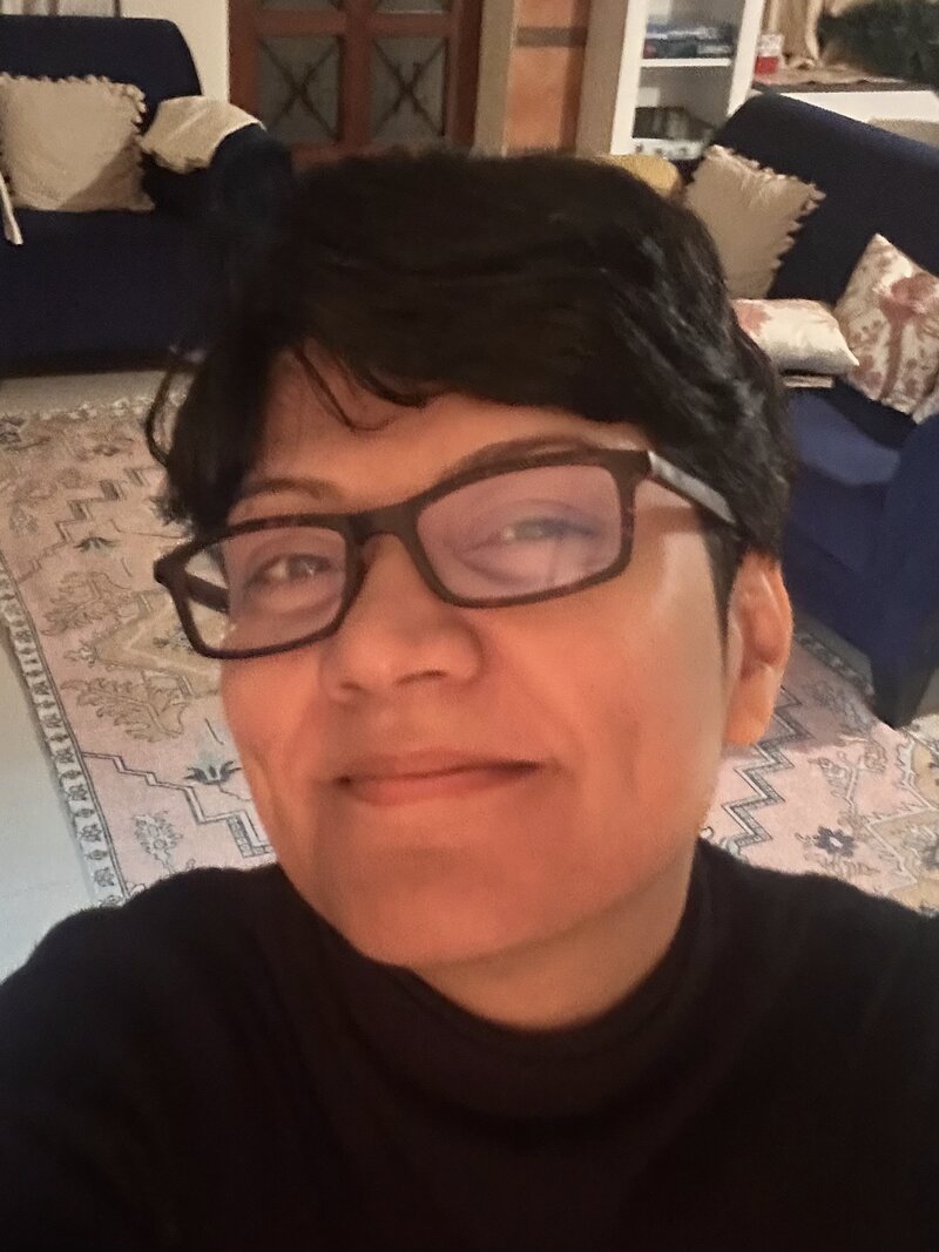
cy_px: 626
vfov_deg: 60.0
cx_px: 470
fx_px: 1085
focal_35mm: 30
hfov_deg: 46.8
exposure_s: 1/17
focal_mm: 2.69
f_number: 1.9
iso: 800
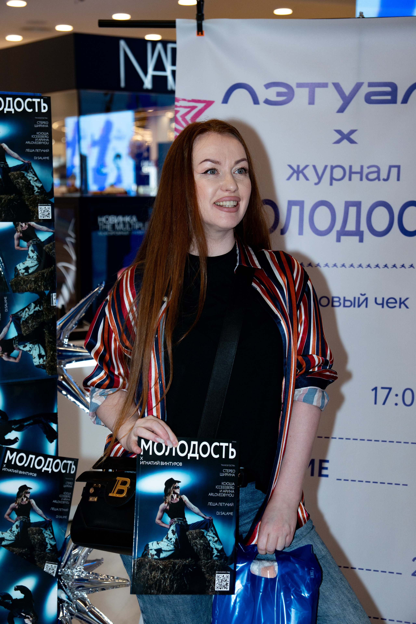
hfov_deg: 19.7
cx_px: 208
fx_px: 1196
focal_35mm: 69
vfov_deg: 29.2
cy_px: 312
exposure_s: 1/320
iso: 400
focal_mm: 46
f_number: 3.5
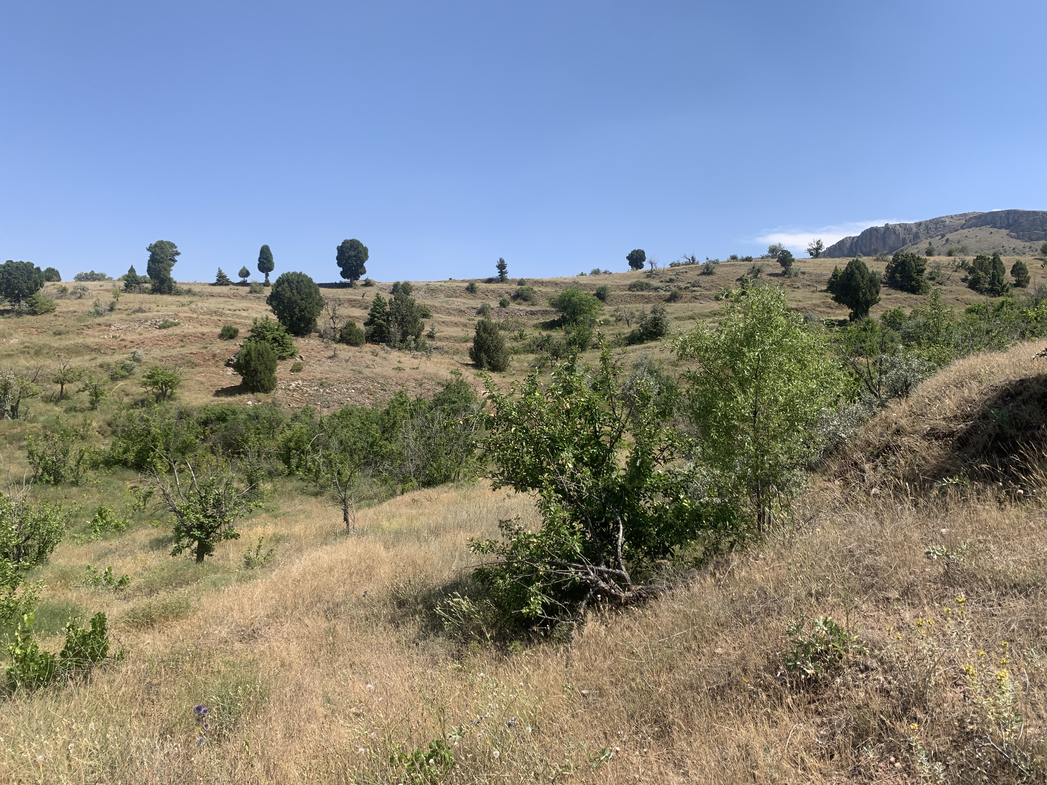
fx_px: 786
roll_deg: -2.0
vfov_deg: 53.1
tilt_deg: +2.0
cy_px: 392
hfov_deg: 67.3
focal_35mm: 26
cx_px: 524
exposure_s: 1/1953
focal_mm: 4.25
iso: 25
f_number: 1.8
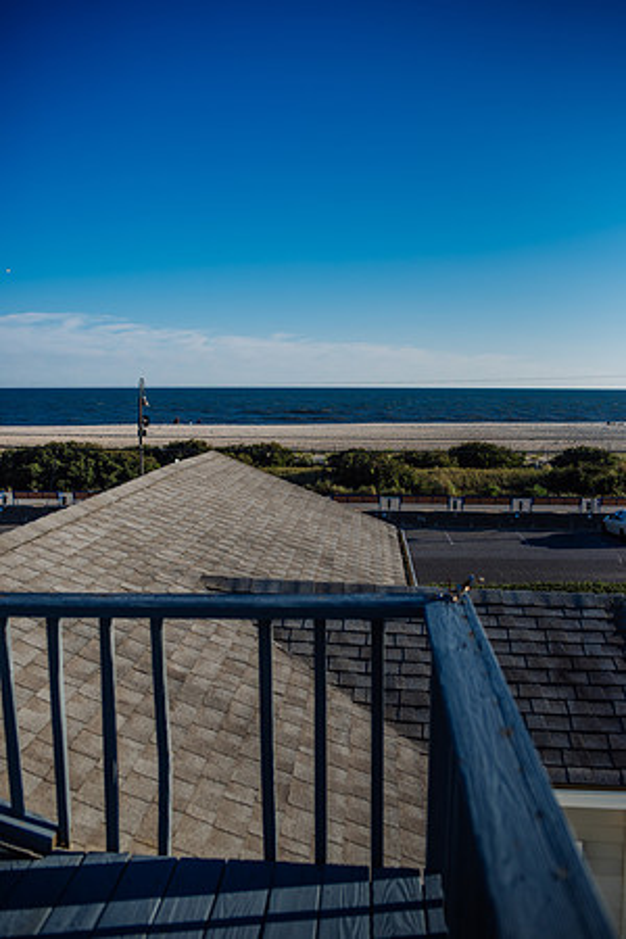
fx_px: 913
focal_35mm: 35
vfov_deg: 54.4
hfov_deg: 37.9
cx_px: 313
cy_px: 470
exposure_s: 1/3200
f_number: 2.8
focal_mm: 35
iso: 100
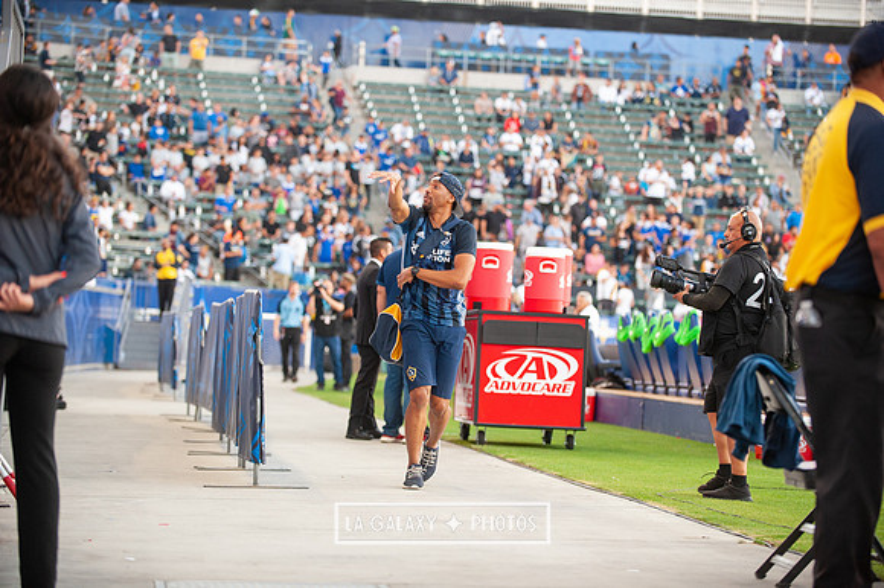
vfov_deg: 11.8
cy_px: 294
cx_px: 442
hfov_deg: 17.7
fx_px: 2847
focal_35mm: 116
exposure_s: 1/320
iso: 1250
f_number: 2.8
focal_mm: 116
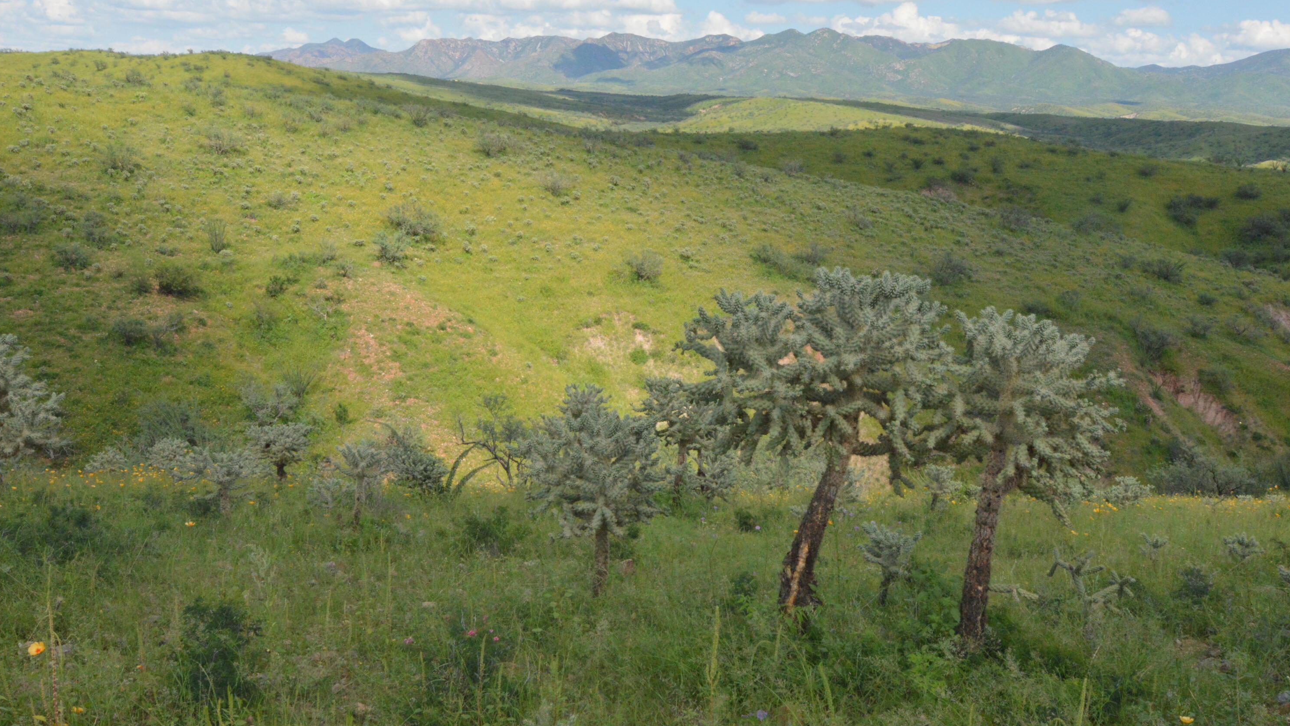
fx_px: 1300
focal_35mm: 38
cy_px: 390
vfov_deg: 31.2
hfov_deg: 52.8
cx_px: 647
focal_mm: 24
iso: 1600
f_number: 20
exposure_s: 1/500
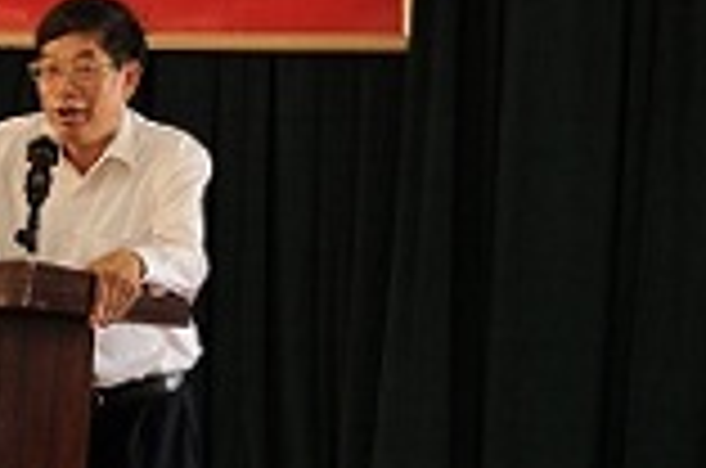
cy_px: 198
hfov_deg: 13.1
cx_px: -265
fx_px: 2944
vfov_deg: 9.1
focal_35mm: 150
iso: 640
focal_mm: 35
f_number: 4
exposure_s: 1/60
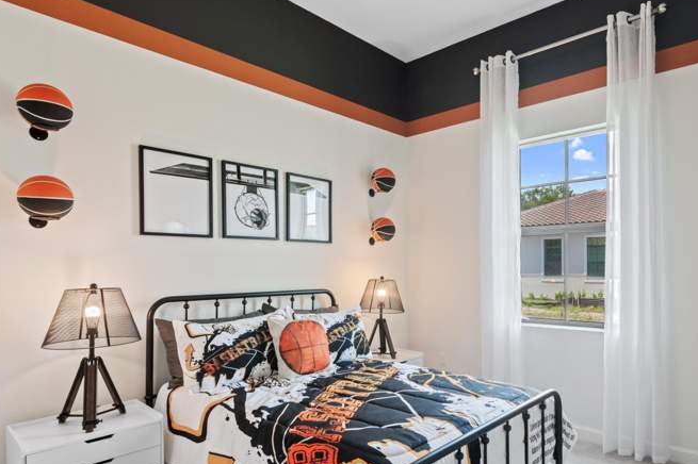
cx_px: 419
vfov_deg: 57.1
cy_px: 251
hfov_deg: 77.7
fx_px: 426
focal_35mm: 22
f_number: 6.3
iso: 320
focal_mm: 12
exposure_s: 1/13
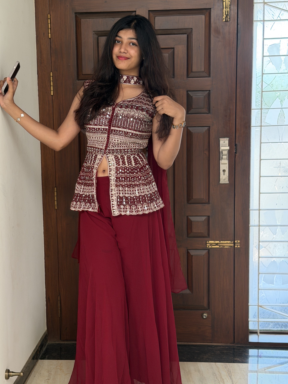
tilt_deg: -7.8
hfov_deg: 26.5
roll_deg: +0.0
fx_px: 610
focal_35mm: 55
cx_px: 124
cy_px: 208
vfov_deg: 34.9
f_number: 1.78
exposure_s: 1/60
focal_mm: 6.76
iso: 200
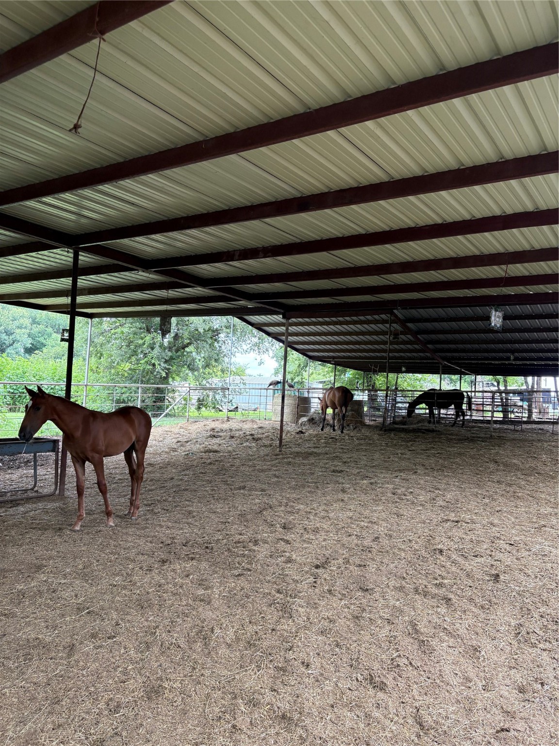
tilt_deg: +2.2
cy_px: 373
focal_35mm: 26
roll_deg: -2.8
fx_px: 560
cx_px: 280
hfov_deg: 53.1
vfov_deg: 67.3
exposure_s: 1/226
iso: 125
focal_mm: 5.96
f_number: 1.6
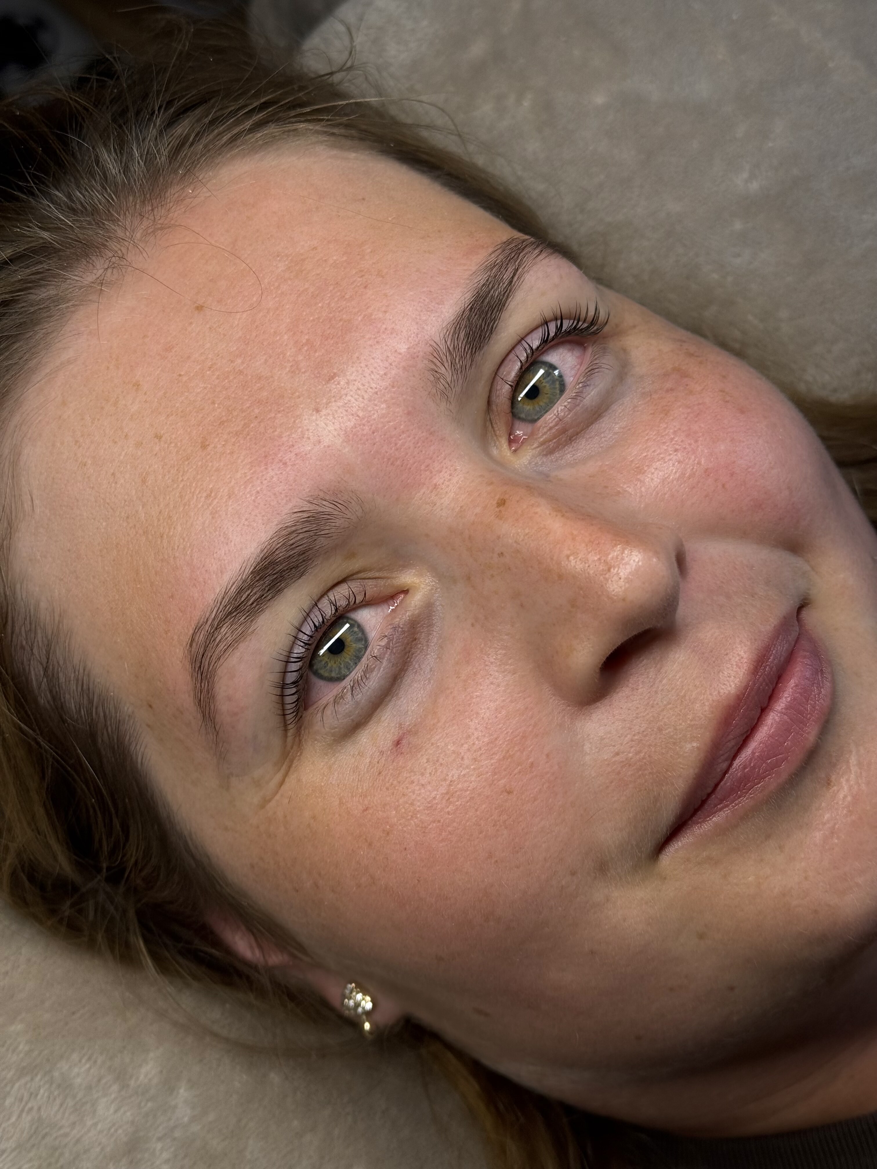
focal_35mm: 48
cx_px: 438
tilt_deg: -71.3
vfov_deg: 39.7
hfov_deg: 30.3
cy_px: 584
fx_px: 1621
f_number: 1.78
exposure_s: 1/121
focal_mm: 6.76
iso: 50
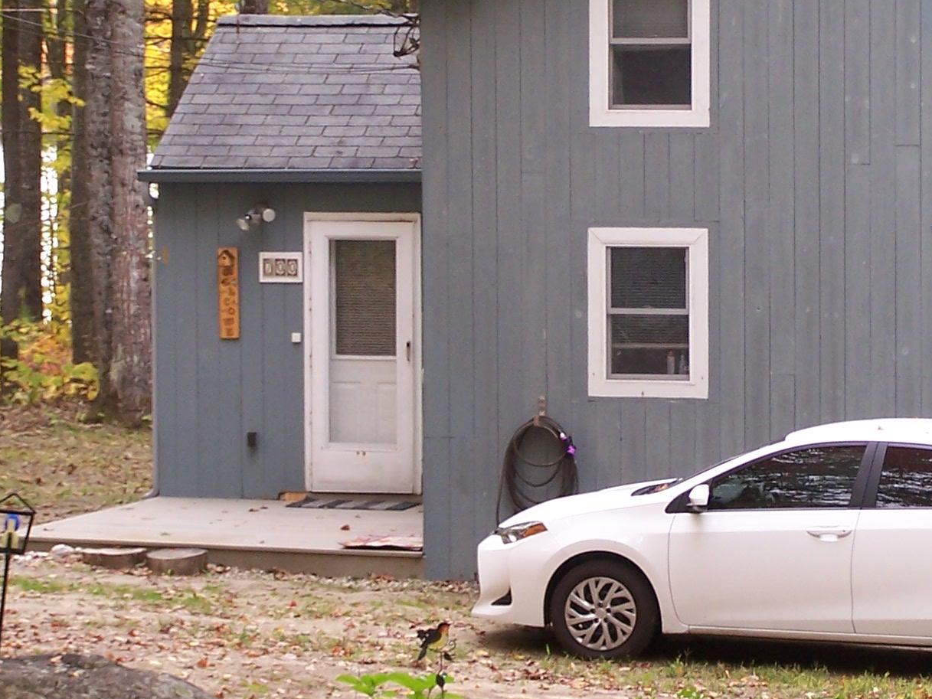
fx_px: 5358
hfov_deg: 9.9
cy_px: 273
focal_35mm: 199
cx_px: 777
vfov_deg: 7.5
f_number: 3.2
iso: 80
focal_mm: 15.6
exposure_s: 1/90
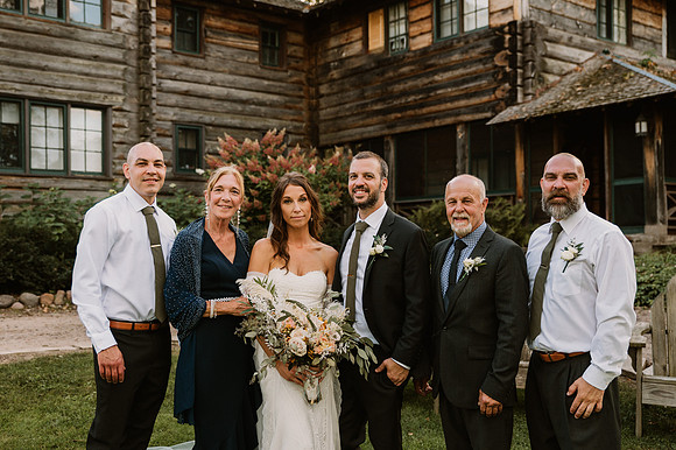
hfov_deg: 47.4
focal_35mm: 41
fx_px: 769
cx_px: 324
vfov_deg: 32.6
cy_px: 239
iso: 250
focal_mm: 38
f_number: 2.8
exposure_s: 1/320
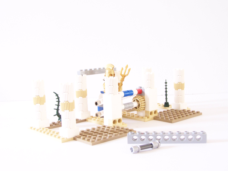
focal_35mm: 52
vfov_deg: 28.0
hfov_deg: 36.8
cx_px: 115
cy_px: 86
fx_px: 343
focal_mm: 8.5
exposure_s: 1/4
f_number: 4
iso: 400
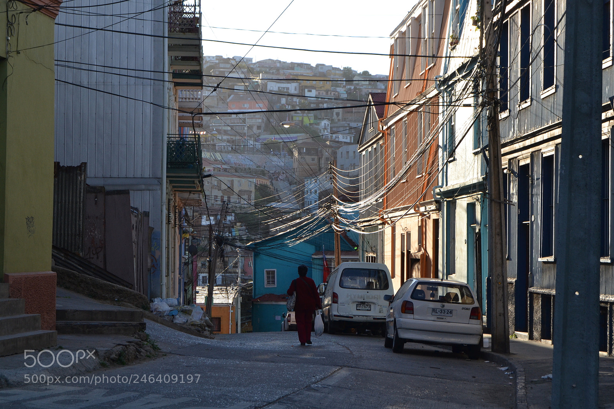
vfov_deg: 16.5
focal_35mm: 82
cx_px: 307
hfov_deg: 24.6
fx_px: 1407
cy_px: 204
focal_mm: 55
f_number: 9
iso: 400
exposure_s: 1/320
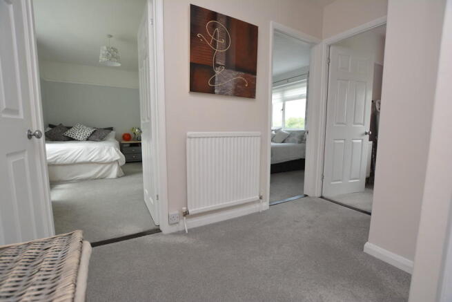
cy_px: 151
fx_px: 188
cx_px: 226
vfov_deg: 77.4
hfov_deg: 100.4
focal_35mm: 15
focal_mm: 10
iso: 200
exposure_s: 1/80
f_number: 4.5
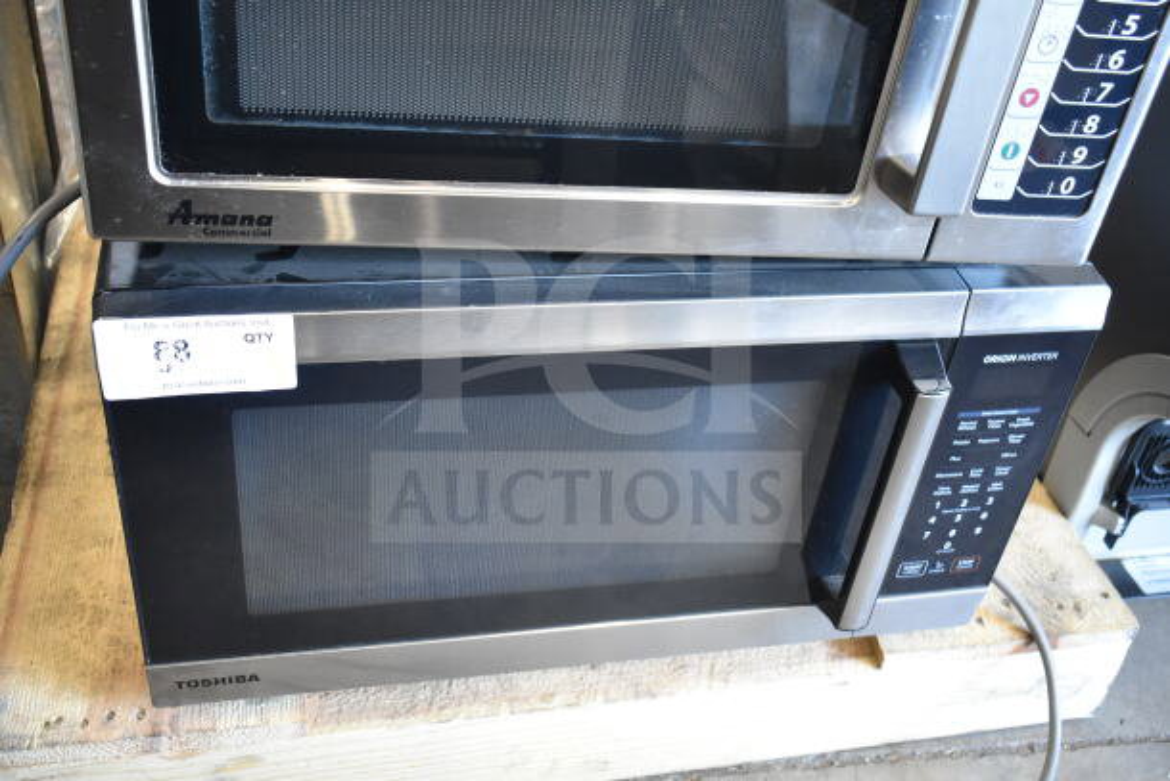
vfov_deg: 35.5
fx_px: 1219
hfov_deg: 51.3
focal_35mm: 38
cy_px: 390
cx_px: 585
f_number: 4
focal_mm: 25
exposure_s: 1/40
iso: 2000
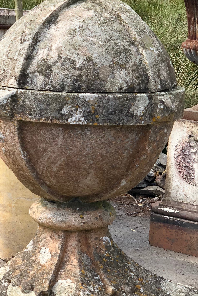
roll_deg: +0.3
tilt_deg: -8.0
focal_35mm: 119
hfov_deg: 11.4
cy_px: 98
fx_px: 981
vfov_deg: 17.2
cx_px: 13
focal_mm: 6
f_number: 2.4
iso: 16
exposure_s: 1/375
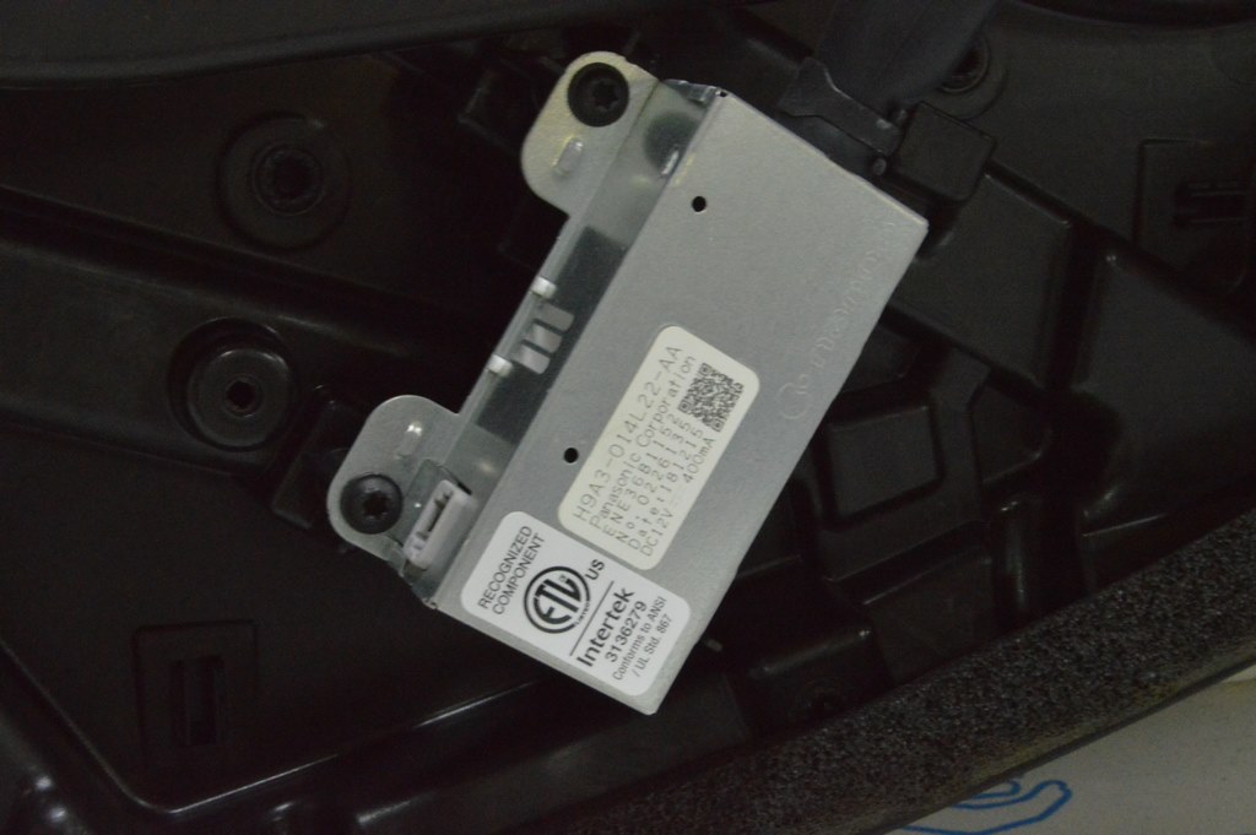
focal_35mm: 63
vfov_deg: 21.5
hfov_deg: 31.9
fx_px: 2196
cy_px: 418
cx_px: 628
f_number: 20
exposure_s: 1/20
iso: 6400
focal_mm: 42
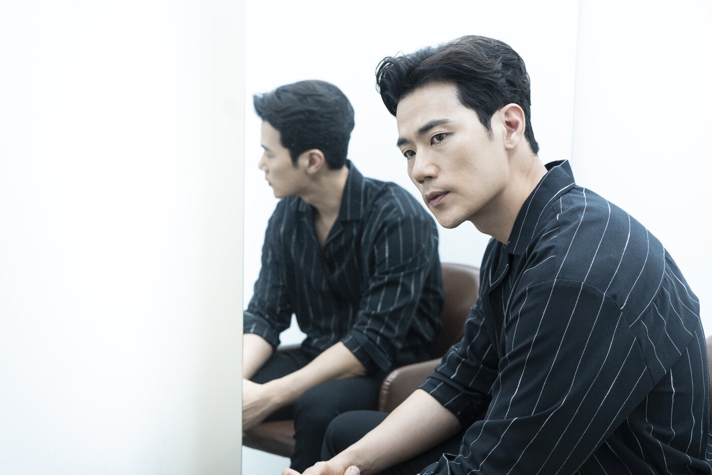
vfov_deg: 31.2
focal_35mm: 43
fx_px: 851
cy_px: 238
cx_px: 356
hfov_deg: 45.4
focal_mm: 43
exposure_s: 1/160
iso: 1250
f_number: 4
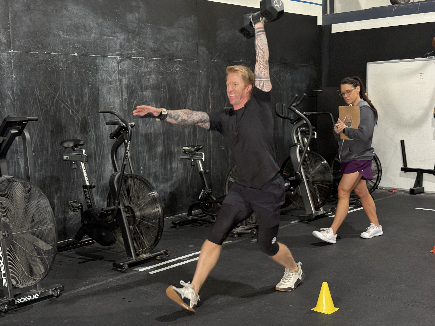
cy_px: 163
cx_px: 218
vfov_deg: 30.3
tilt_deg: -5.7
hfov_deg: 39.7
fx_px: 603
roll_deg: +1.2
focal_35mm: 48
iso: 250
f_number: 1.78
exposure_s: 1/40
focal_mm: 6.76
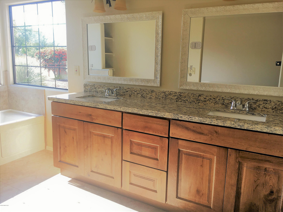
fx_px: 237
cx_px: 142
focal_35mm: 29
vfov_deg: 48.2
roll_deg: -1.9
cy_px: 106
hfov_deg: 61.7
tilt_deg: -11.8
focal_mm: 4.15
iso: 25
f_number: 2.2
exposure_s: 1/120
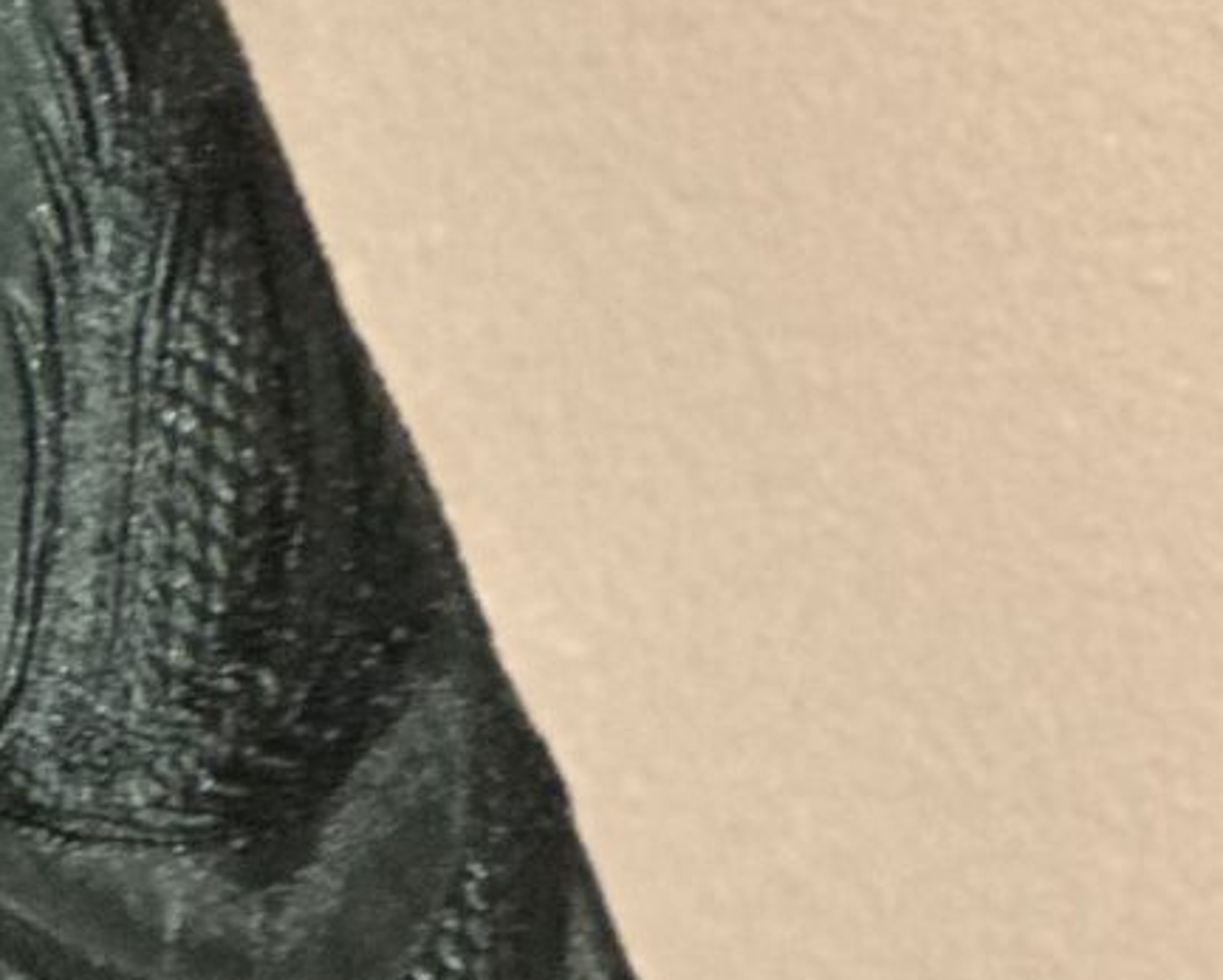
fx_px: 16082
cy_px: -650
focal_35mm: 444
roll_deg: +2.6
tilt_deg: -12.5
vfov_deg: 3.5
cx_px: -1183
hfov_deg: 4.3
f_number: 2.8
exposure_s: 1/20
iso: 500
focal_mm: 9
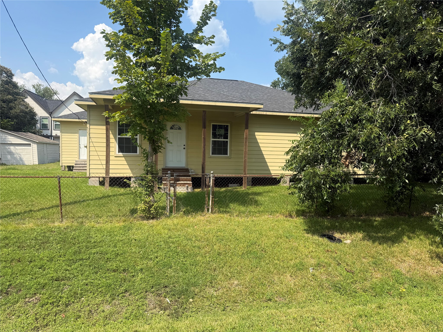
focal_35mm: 24
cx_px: 222
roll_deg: -0.8
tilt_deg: -1.5
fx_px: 307
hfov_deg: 71.6
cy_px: 166
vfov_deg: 56.8
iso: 80
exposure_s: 1/2907
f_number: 1.78
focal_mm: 6.76
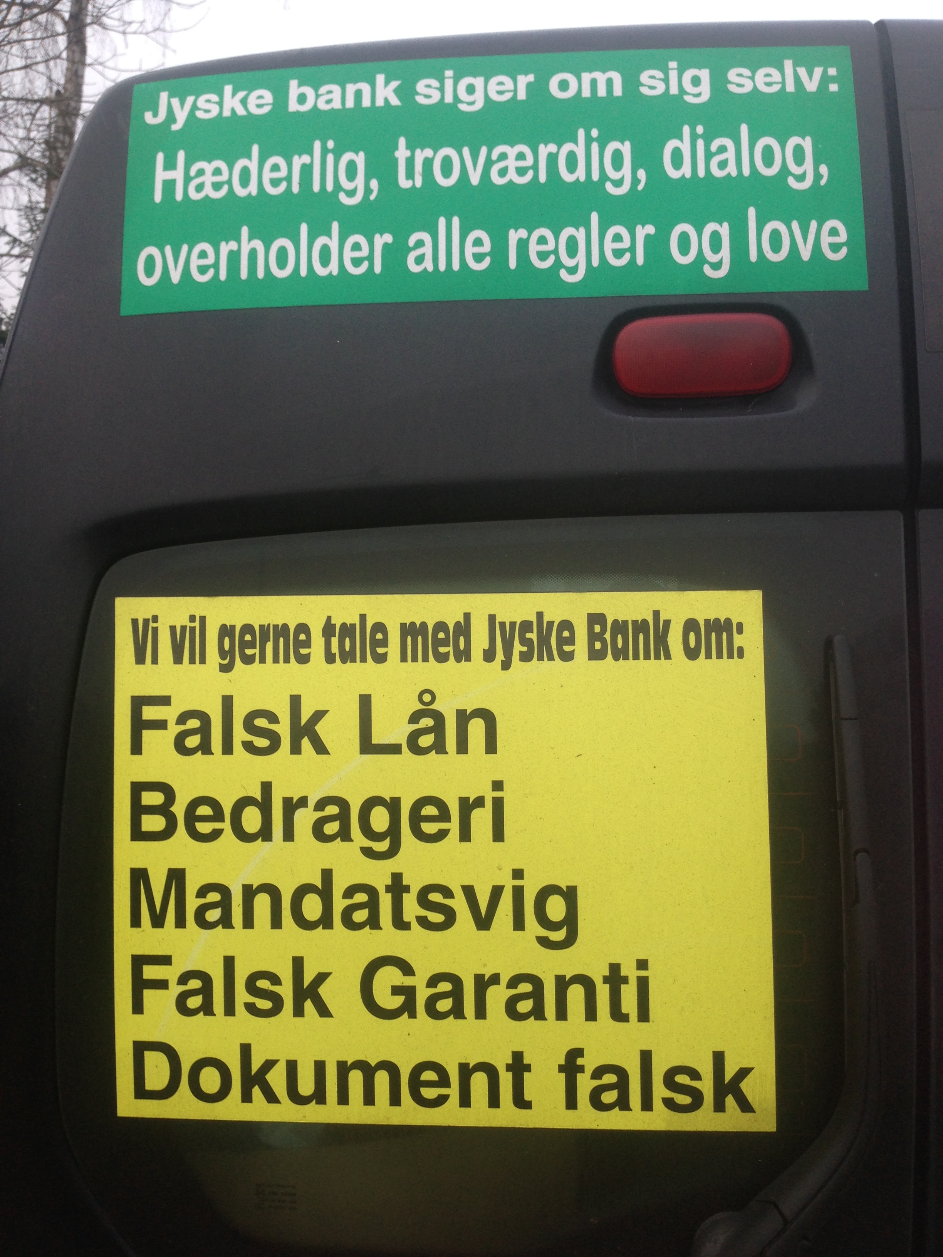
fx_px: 1199
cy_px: 628
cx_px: 472
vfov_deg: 55.4
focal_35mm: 33
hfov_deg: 42.9
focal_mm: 4.12
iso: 64
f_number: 2.4
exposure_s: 1/120
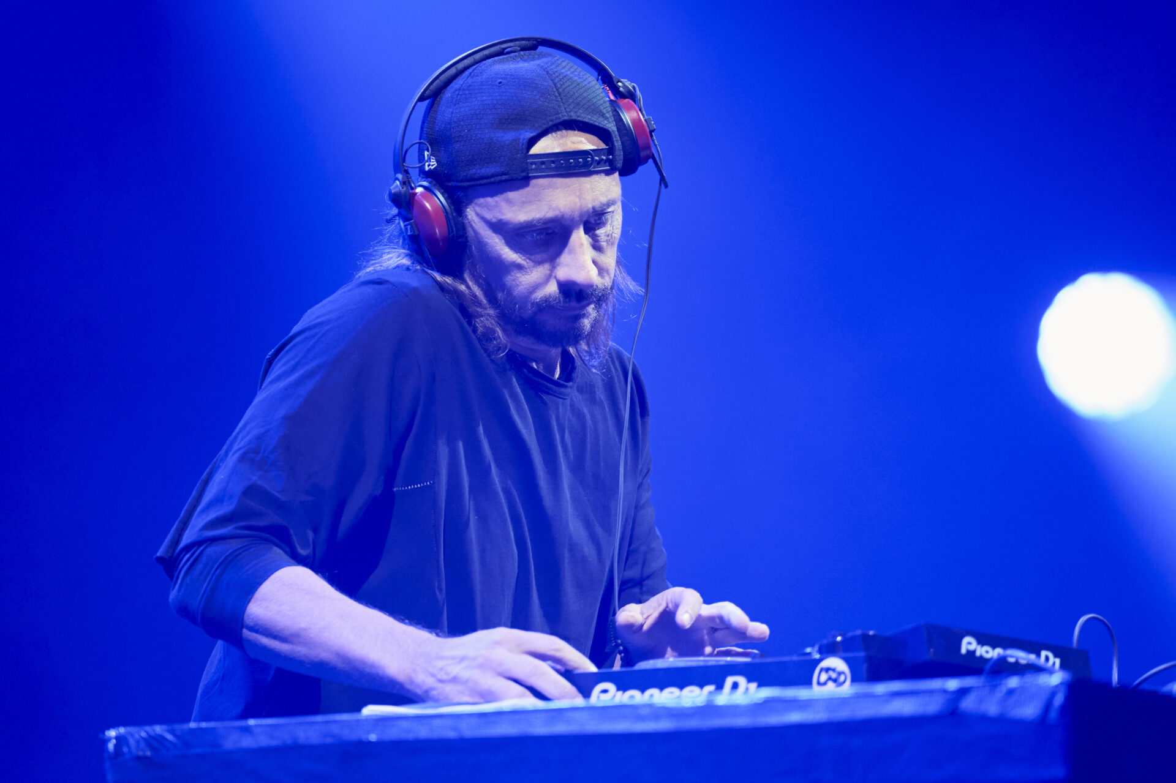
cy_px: 392
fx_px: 9536
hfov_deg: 7.1
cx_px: 588
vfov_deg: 4.7
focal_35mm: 292
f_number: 2.8
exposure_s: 1/320
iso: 3200
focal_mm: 195
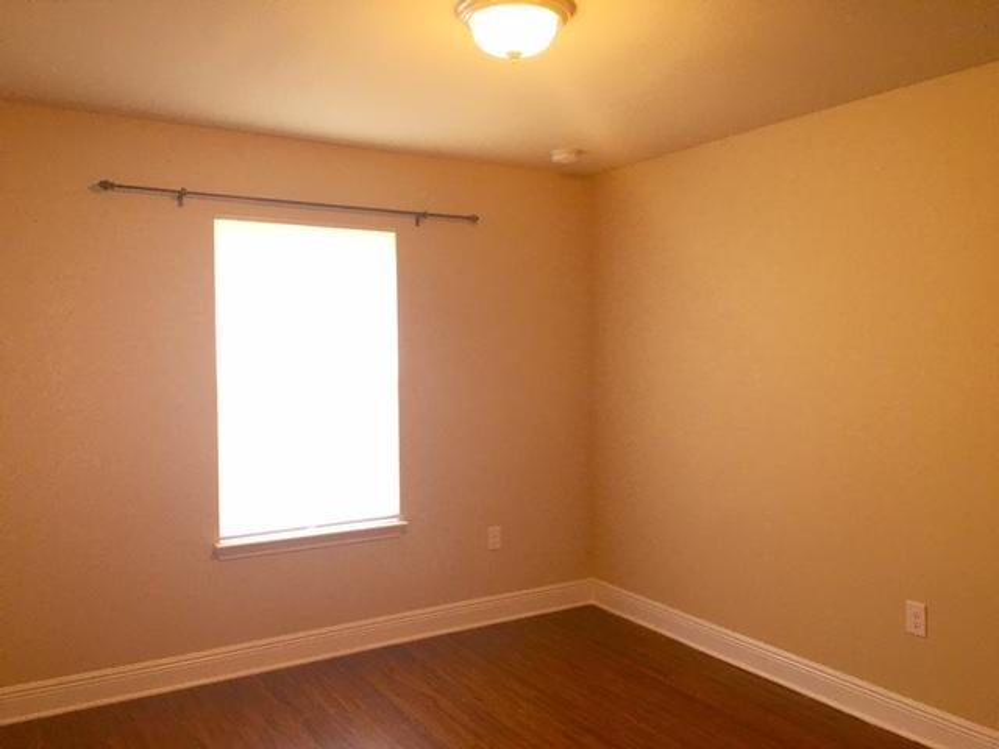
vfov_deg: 48.2
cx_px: 500
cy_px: 374
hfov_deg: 61.7
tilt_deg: -0.5
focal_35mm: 29
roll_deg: +0.5
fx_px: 837
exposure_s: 1/33
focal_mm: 4.15
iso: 40
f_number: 2.2
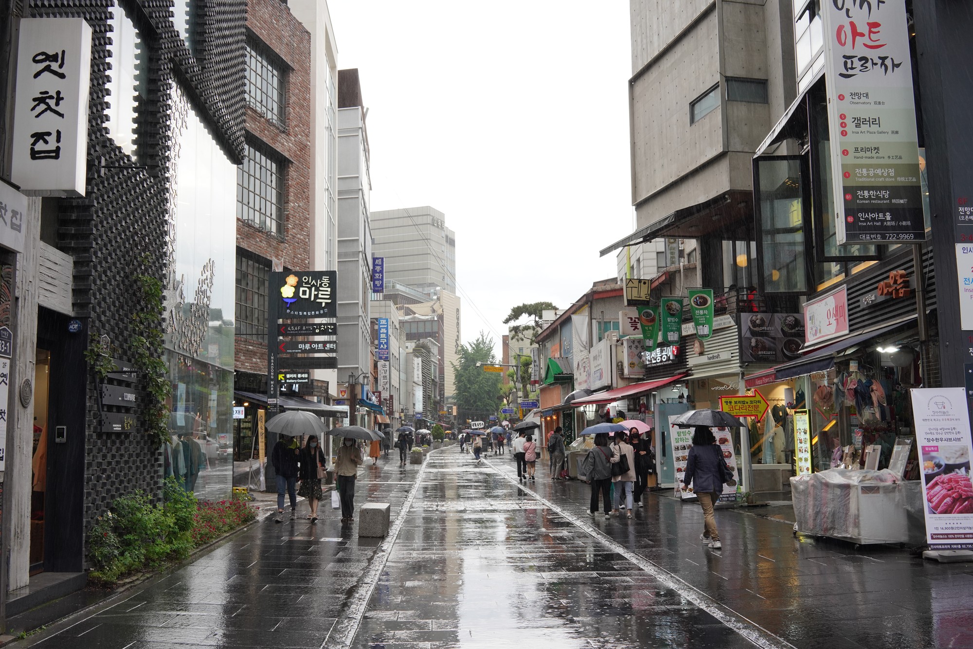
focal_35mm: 35
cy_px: 324
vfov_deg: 37.9
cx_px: 486
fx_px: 946
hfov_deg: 54.4
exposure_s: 1/100
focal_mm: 35
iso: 800
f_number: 13
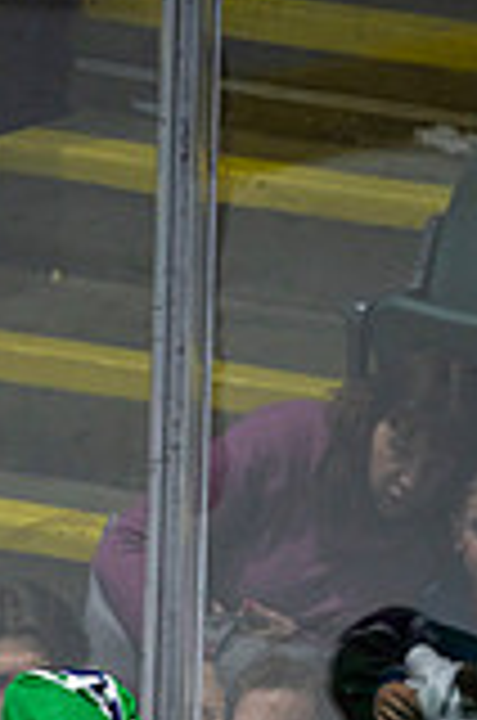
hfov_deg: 0.8
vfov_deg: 1.2
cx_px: -63
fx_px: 33752
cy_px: 981
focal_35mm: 1691
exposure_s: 1/800
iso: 2000
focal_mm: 600
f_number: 4
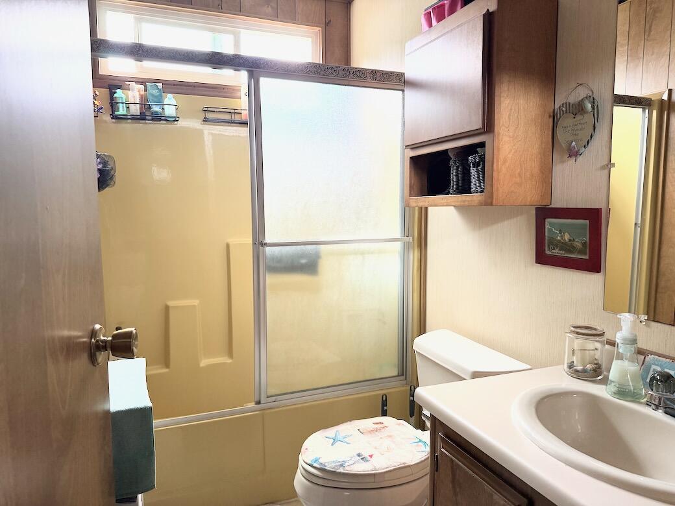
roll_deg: +0.3
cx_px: 338
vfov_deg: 56.8
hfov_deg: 71.6
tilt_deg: -5.8
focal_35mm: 24
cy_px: 253
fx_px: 468
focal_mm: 6.76
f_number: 1.78
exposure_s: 1/121
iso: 200
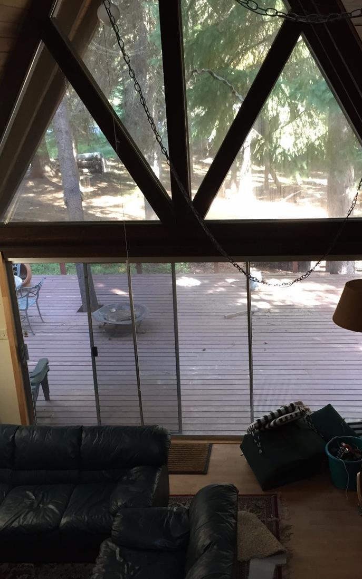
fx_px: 663
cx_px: 218
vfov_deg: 47.2
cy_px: 288
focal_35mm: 42
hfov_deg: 30.4
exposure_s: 1/30
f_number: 2.2
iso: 80
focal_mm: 4.15
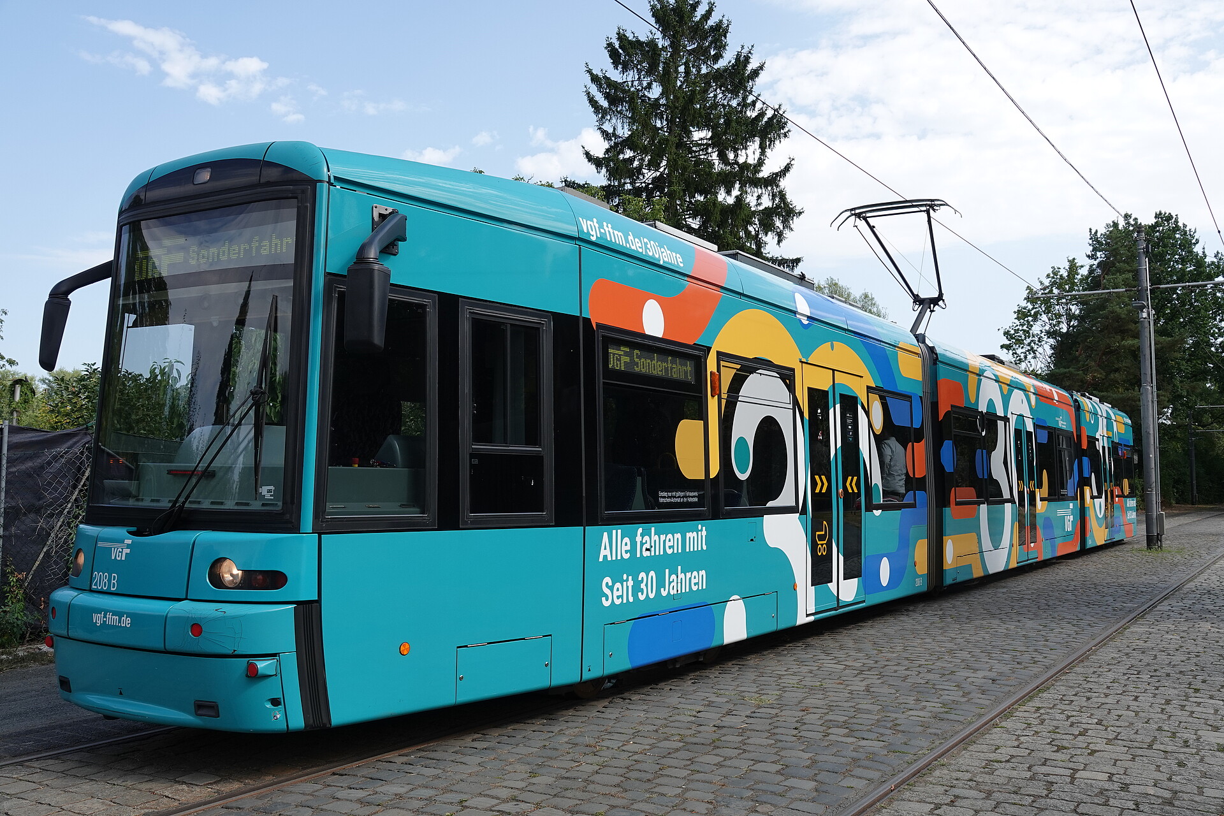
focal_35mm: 32
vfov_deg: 41.1
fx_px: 1088
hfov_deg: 58.7
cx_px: 612
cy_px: 408
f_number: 4
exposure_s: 1/400
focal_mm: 11.77
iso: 100
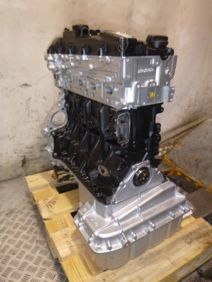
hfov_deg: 54.9
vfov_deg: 69.4
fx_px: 204
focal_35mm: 25
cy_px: 141
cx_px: 106
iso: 400
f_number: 3.9
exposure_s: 1/60
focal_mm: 4.5
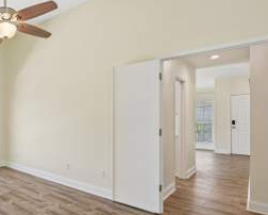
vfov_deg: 56.8
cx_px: 27
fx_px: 198
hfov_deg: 58.2
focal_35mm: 25
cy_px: 117
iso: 110
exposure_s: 1/15
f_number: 8
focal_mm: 14
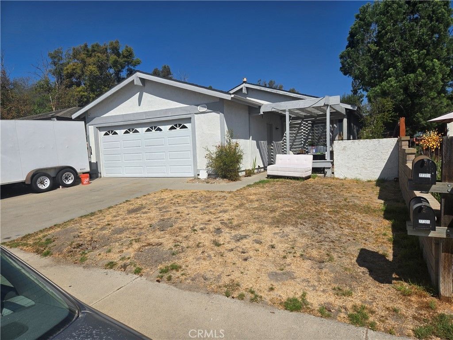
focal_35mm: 23
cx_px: 226
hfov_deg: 73.9
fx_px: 301
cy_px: 170
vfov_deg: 58.9
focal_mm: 5.4
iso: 25
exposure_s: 1/3531
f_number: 1.8
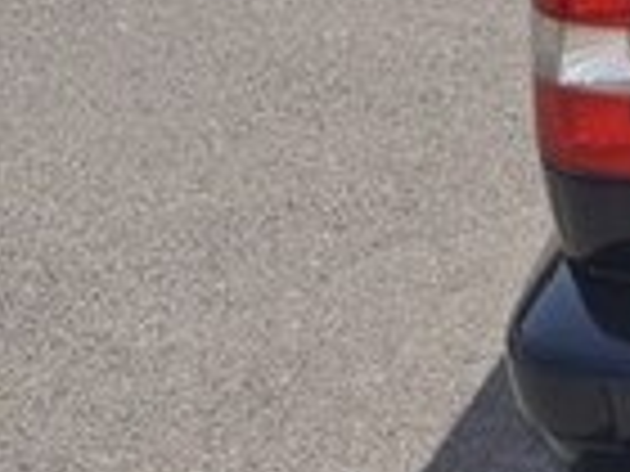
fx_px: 3099
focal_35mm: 170
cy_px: -202
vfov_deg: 8.5
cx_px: 1467
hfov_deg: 10.2
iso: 200
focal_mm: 25
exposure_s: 1/200
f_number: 13
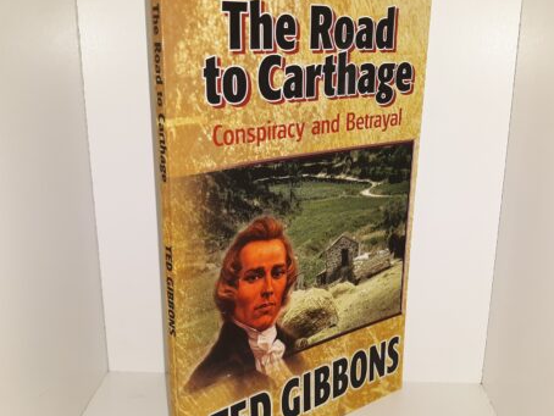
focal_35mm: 37
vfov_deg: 38.6
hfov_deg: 50.1
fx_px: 592
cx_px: 288
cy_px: 232
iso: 40
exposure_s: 1/120
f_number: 1.7
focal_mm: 3.7
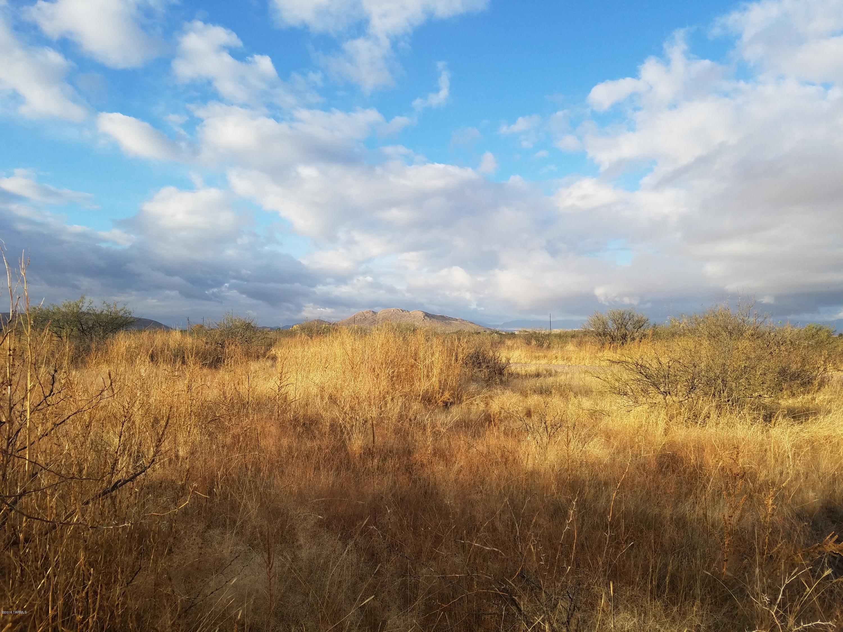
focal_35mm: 26
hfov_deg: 67.3
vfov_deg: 53.1
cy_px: 316
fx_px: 633
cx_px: 422
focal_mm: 4.2
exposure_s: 1/1472
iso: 50
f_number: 1.7
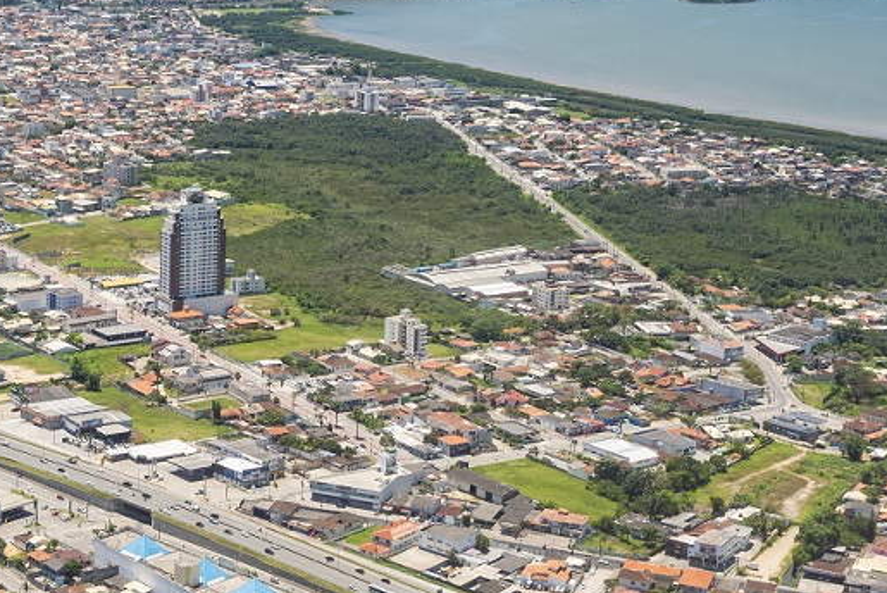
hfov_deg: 24.6
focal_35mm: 80
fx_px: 1972
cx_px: 83
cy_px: 184
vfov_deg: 17.0
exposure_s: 1/500
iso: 200
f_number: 8
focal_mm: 35
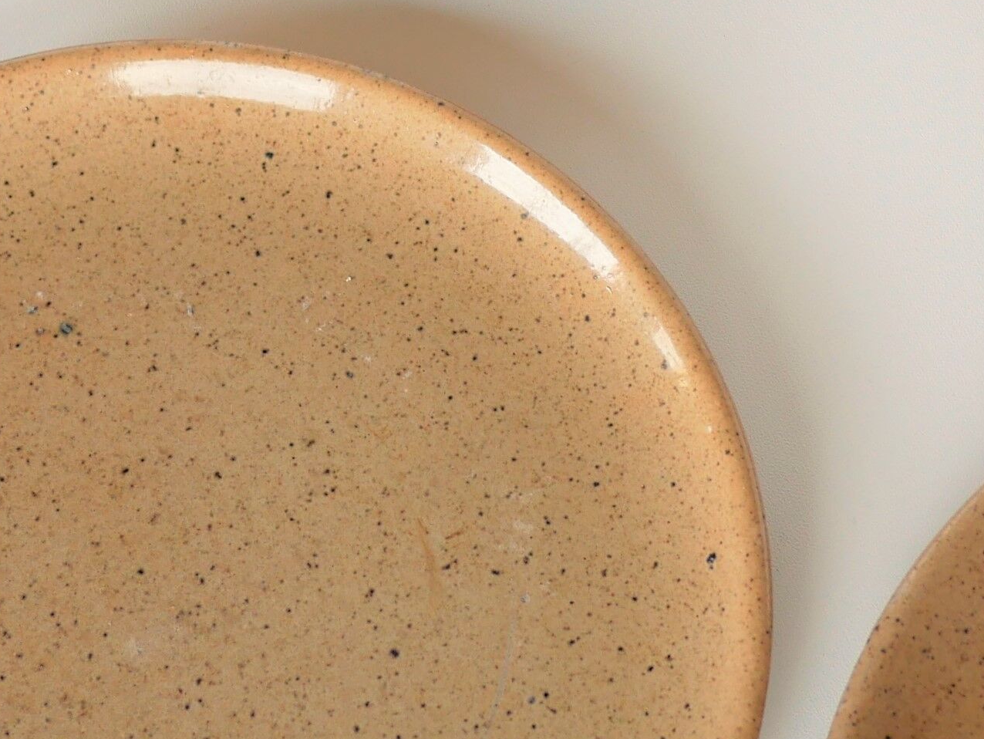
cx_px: 575
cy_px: 100
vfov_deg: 10.3
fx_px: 4095
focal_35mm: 144
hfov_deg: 13.7
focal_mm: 20
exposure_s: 1/80
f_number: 1.7
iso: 200
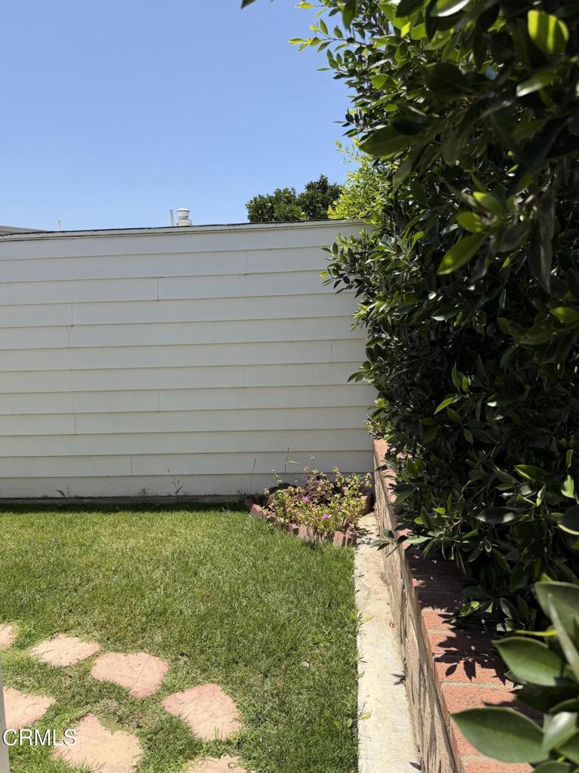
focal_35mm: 24
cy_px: 386
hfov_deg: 56.8
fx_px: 535
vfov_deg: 71.6
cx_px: 290
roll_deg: +1.0
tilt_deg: -6.1
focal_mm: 6.76
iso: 80
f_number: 1.78
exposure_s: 1/4167
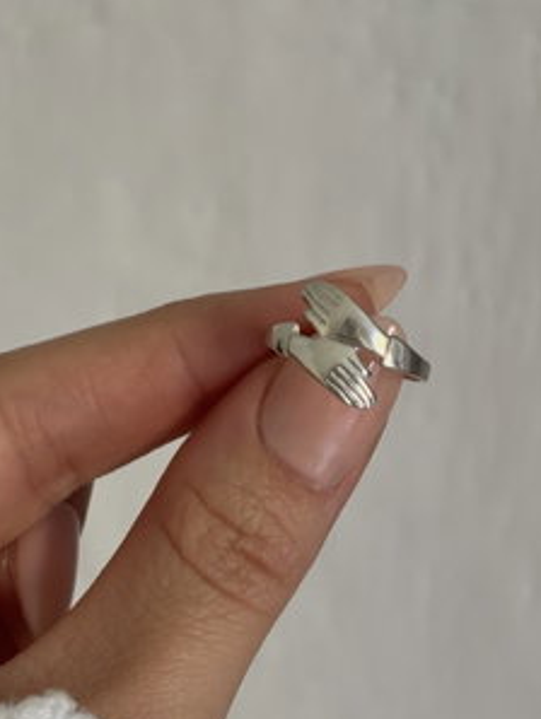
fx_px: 1935
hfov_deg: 15.9
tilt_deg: -12.8
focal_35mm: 93
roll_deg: -0.5
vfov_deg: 21.1
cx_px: 304
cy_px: 334
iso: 125
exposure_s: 1/60
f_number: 1.6
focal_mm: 5.96
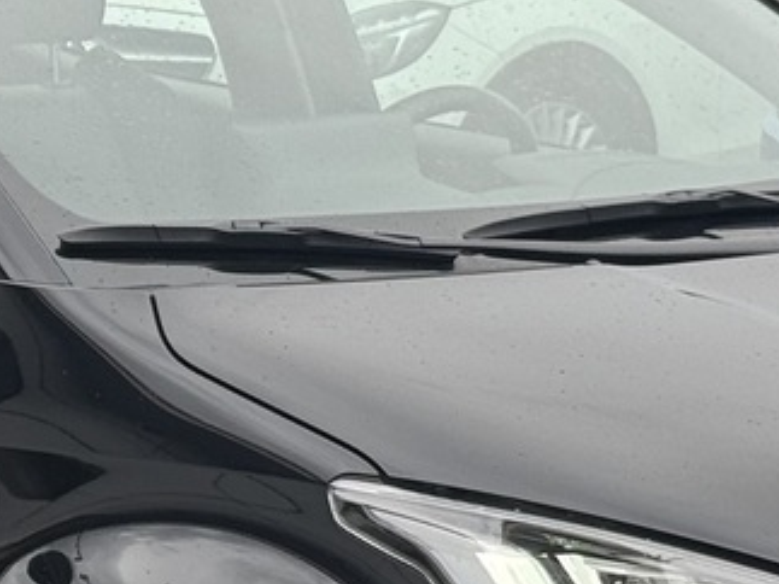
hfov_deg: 9.2
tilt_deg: -10.0
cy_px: 471
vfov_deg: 6.9
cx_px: 159
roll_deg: +1.5
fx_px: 4814
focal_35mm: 214
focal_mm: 6.76
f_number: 1.78
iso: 64
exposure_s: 1/587
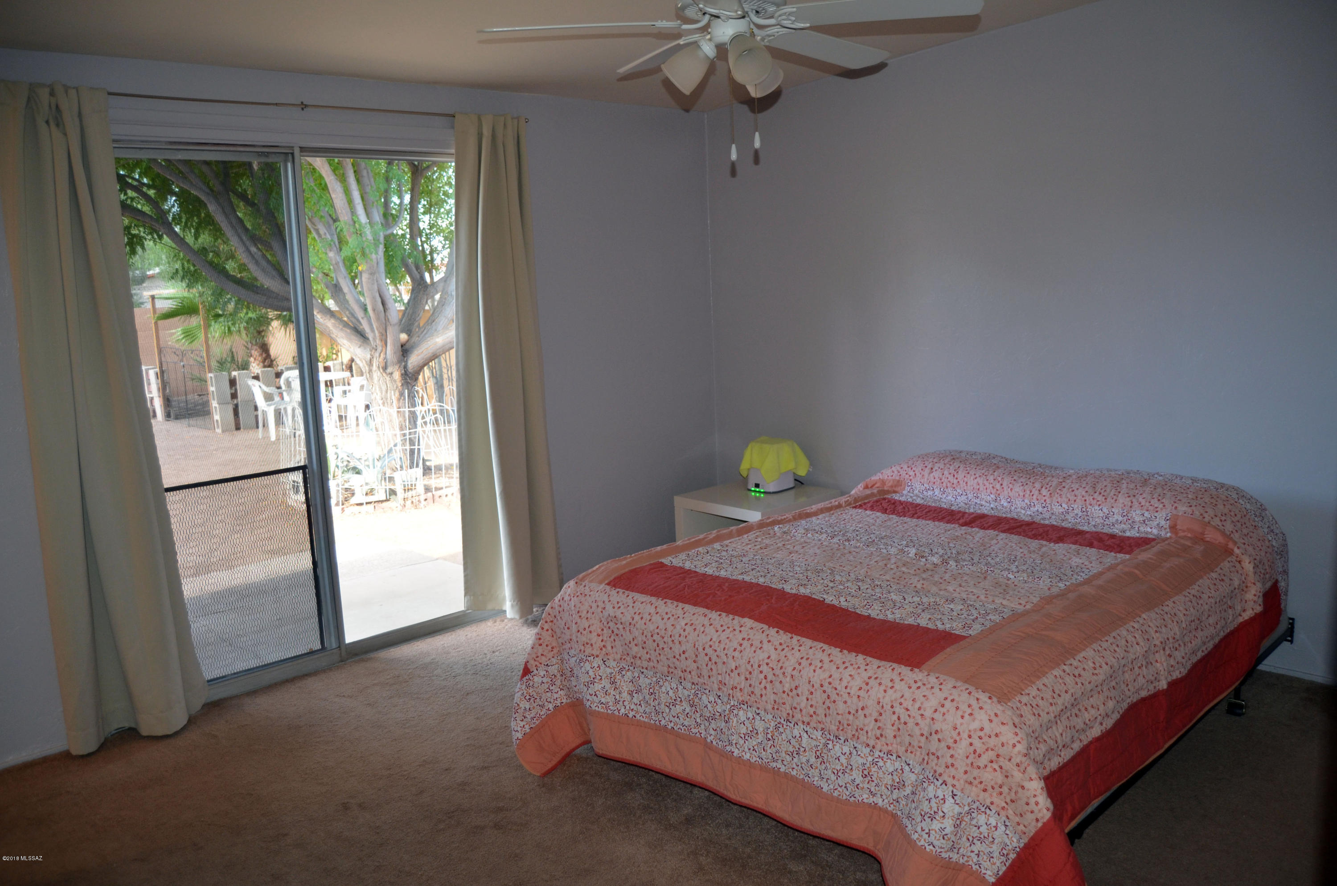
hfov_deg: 67.5
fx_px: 1001
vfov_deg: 47.7
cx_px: 668
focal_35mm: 27
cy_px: 443
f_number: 3.5
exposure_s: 1/100
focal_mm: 18
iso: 400
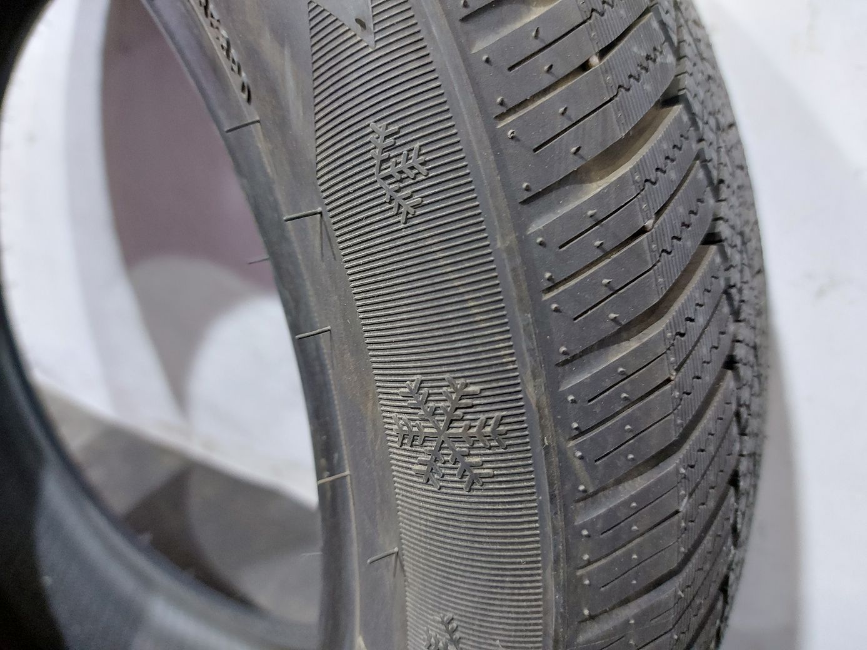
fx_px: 601
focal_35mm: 24
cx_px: 434
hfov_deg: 71.6
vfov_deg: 56.8
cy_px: 325
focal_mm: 5.23
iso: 320
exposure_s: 1/25
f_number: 1.8
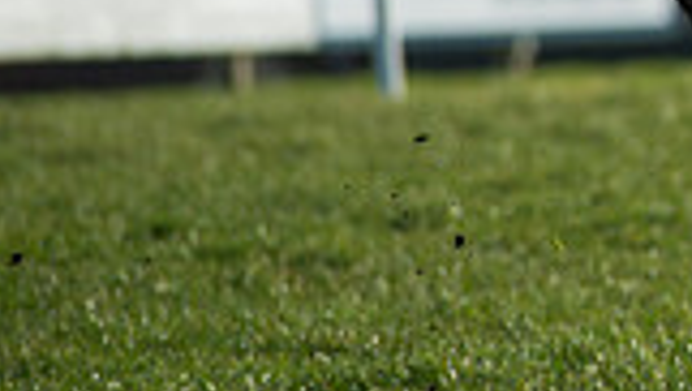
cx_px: 1139
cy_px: -408
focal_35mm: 1128
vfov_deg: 1.1
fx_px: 20722
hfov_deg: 1.9
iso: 400
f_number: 7.1
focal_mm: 300
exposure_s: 1/4000
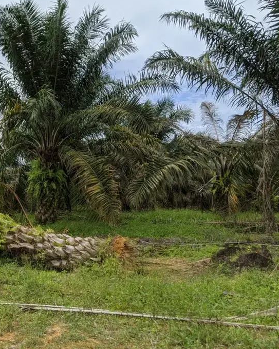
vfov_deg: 50.3
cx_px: 42
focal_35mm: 36
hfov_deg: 39.0
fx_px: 372
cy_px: 171
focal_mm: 4.44
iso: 66
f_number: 1.8
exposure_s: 1/3906
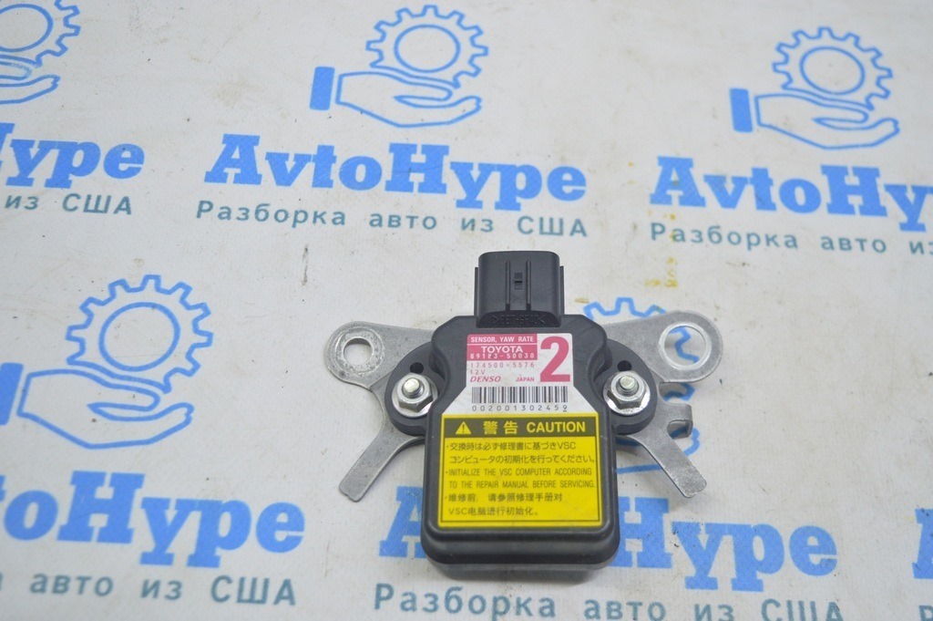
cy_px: 310
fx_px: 1088
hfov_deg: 46.4
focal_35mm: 42
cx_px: 466
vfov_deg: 31.8
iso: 400
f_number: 4.2
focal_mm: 28
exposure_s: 1/40
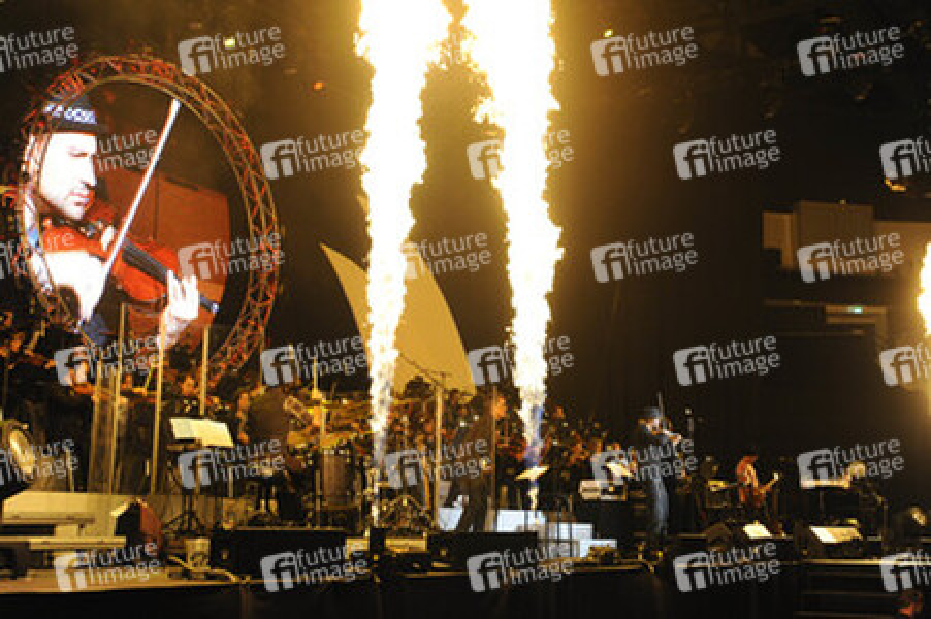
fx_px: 1240
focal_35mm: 48
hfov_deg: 41.1
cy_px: 310
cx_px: 466
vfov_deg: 28.0
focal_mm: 48
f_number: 5.6
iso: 4000
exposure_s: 1/320
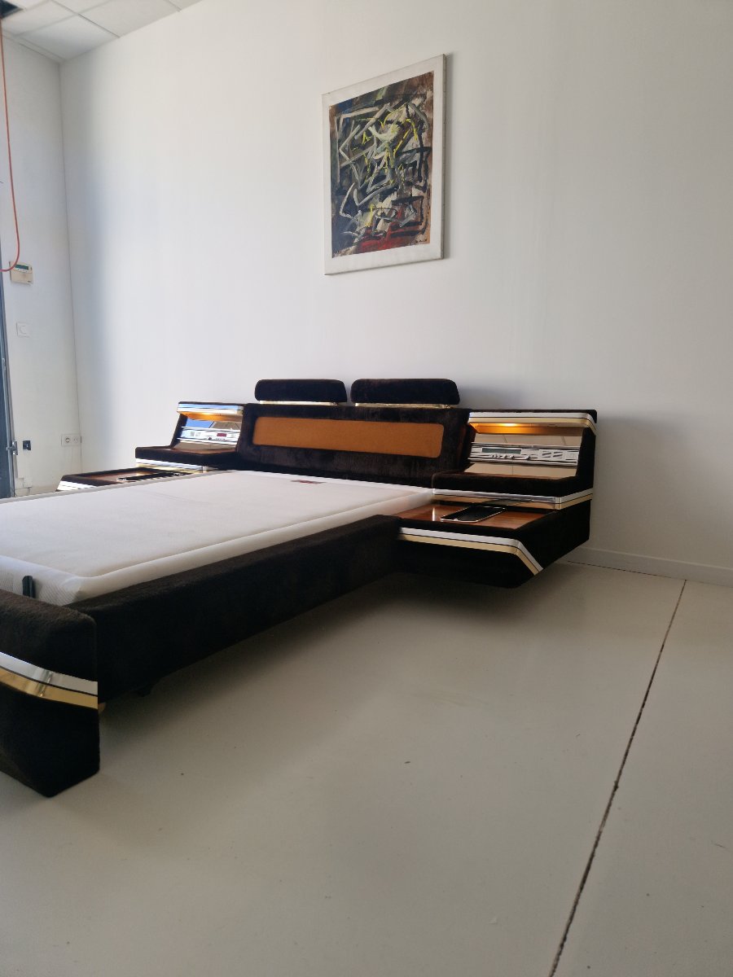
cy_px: 488
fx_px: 649
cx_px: 366
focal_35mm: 23
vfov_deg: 73.9
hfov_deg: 58.9
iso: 50
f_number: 1.8
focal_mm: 5.4
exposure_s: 1/149
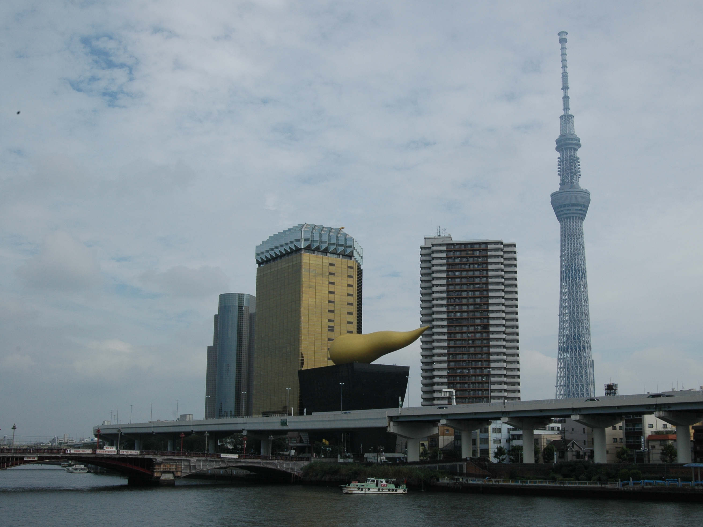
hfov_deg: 43.8
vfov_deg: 33.6
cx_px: 397
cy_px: 265
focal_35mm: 43
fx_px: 873
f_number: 11
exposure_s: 1/500
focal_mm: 26
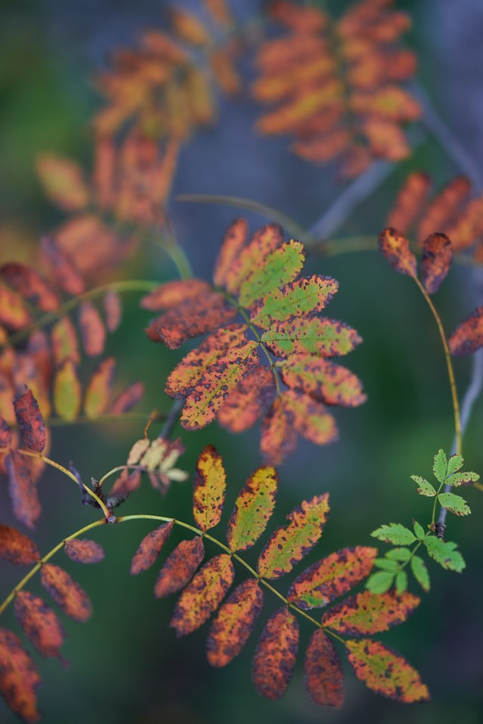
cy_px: 362
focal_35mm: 85
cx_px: 242
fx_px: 1710
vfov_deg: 23.9
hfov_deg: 16.1
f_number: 1.2
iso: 100
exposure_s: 1/250
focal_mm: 85
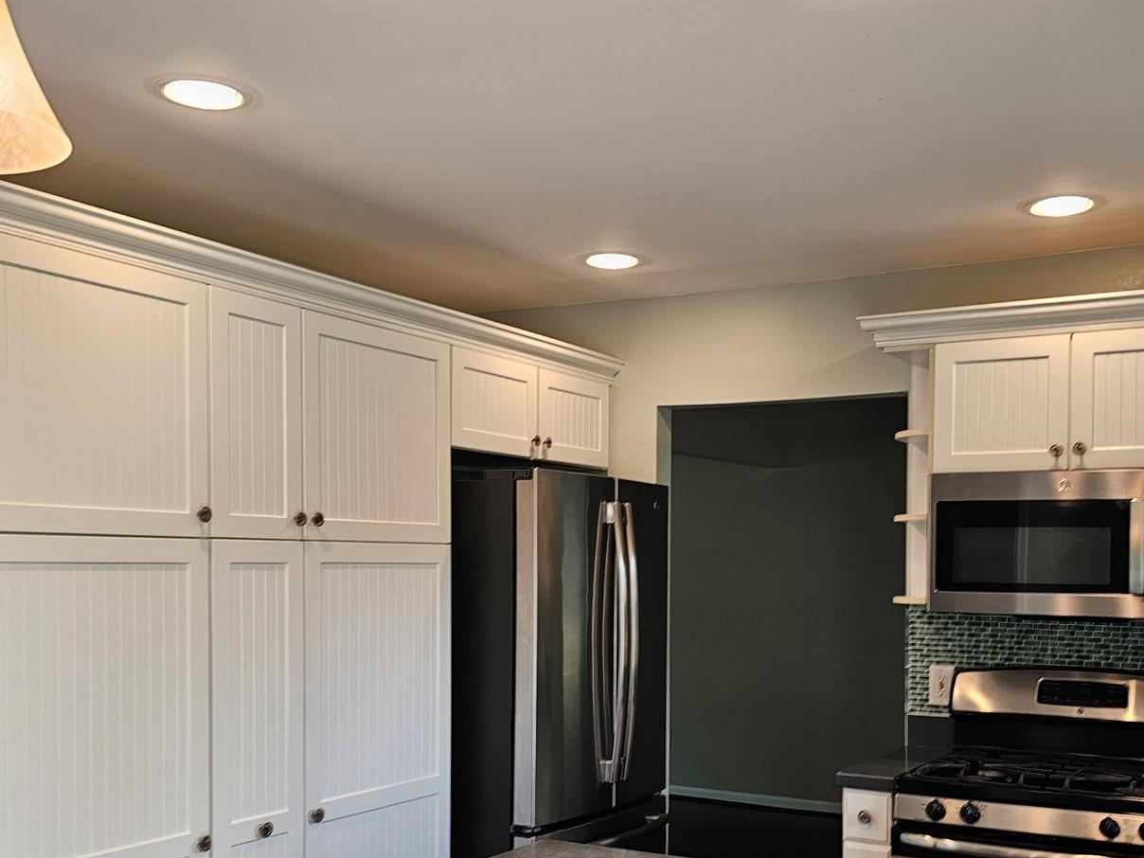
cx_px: 652
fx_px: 1289
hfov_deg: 47.7
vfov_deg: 36.4
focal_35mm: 39
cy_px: 571
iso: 80
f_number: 1.7
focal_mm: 6.3
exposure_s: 1/120
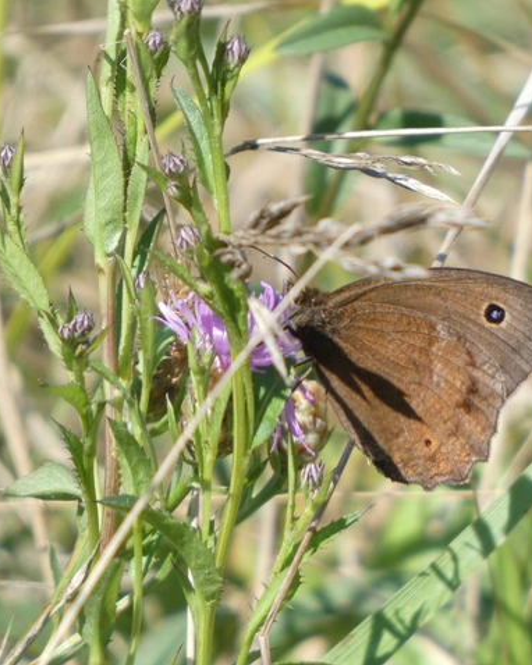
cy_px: 332
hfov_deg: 1.0
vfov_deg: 1.2
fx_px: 30900
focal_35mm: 1569
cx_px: 394
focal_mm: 215
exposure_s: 1/250
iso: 80
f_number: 5.9
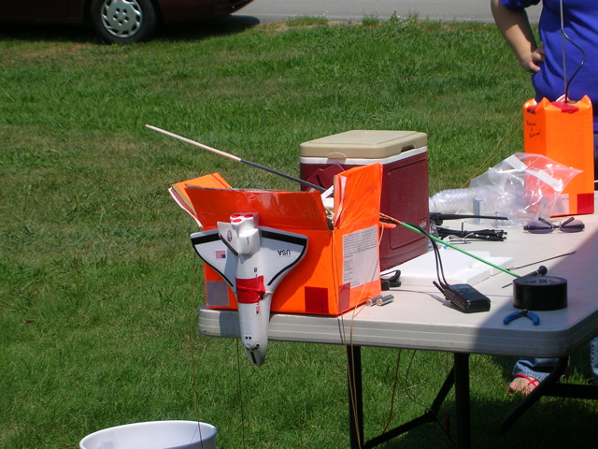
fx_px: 1987
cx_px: 299
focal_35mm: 115
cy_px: 224
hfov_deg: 17.1
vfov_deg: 12.9
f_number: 4.9
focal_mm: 17.4
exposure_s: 1/626
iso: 50
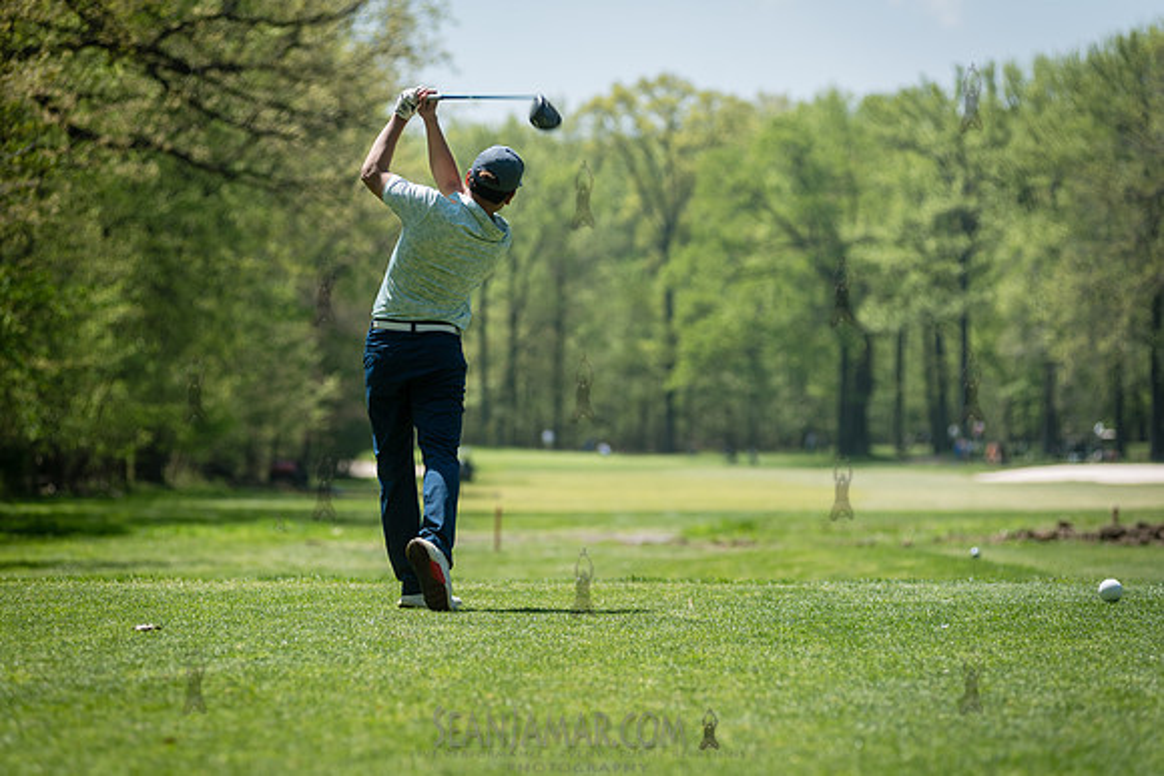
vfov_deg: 9.5
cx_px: 582
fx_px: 4689
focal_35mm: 145
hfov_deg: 14.2
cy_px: 388
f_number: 3.5
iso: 100
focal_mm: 145
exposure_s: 1/500
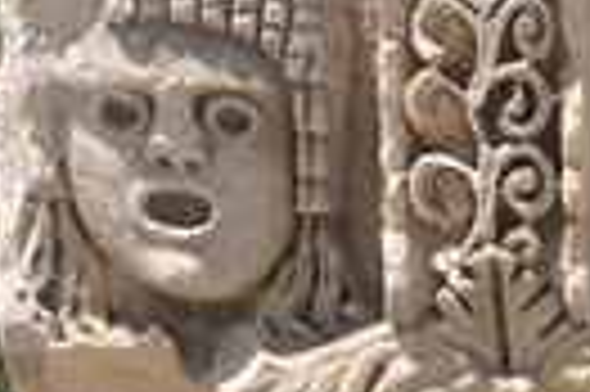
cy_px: 176
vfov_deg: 6.2
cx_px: 743
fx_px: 3634
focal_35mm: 222
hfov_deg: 9.1
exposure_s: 1/500
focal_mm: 44
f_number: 11
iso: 200
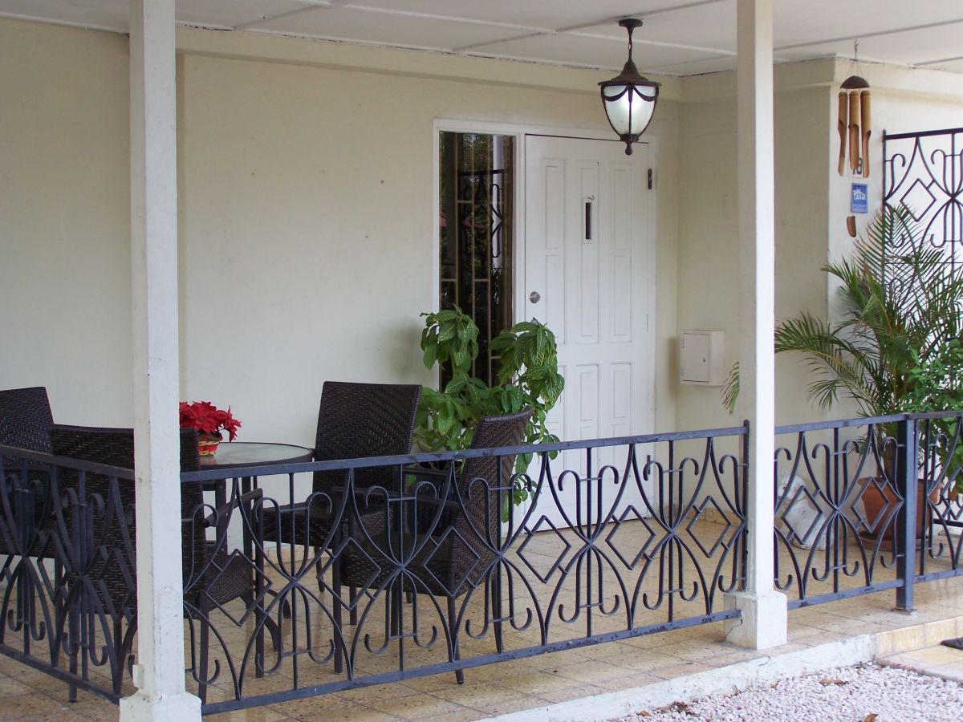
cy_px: 361
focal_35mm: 59
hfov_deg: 32.7
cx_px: 482
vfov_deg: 24.8
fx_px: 1641
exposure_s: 1/125
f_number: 3.1
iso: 64
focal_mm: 9.8
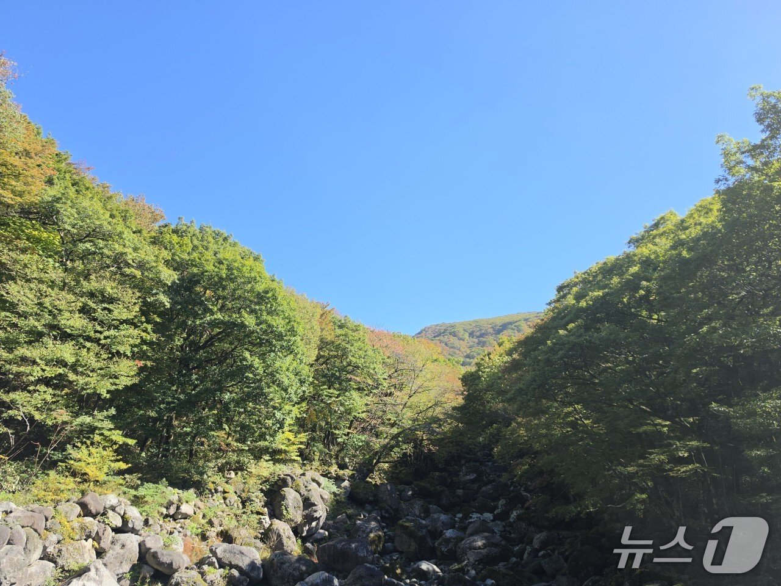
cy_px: 293
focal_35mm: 23
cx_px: 390
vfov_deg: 58.9
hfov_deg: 73.9
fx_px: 519
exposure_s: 1/2805
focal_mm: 6.5
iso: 64
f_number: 1.4
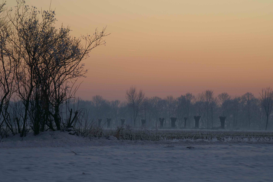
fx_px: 1136
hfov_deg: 13.7
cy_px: 91
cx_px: 136
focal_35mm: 150
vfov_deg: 9.1
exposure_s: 1/90
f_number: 8
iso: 200
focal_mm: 100
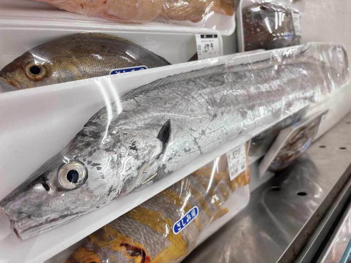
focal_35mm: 26
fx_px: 264
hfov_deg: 67.3
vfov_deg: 53.1
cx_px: 176
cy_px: 132
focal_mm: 5.96
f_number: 1.6
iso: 80
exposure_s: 1/120
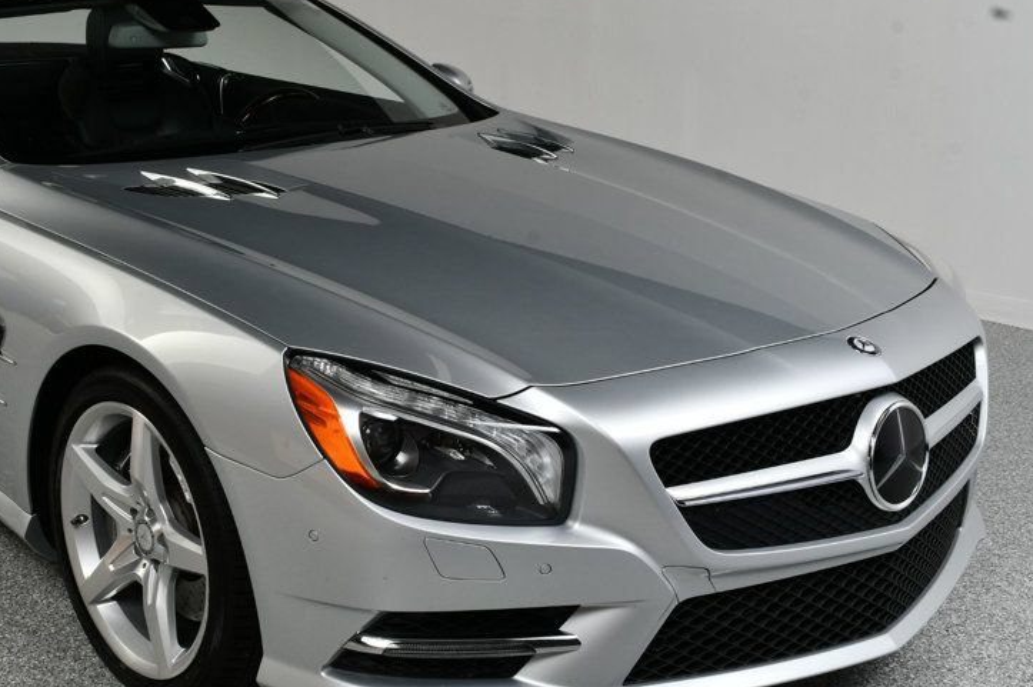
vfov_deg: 26.4
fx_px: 1462
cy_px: 376
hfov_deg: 38.3
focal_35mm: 51
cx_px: 314
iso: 100
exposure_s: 1/160
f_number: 13
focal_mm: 24
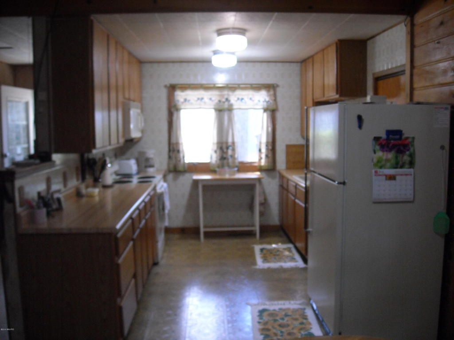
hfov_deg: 52.6
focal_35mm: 35
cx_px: 227
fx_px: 459
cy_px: 170
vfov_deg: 40.7
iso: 259
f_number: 2.8
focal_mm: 5.7
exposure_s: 1/60
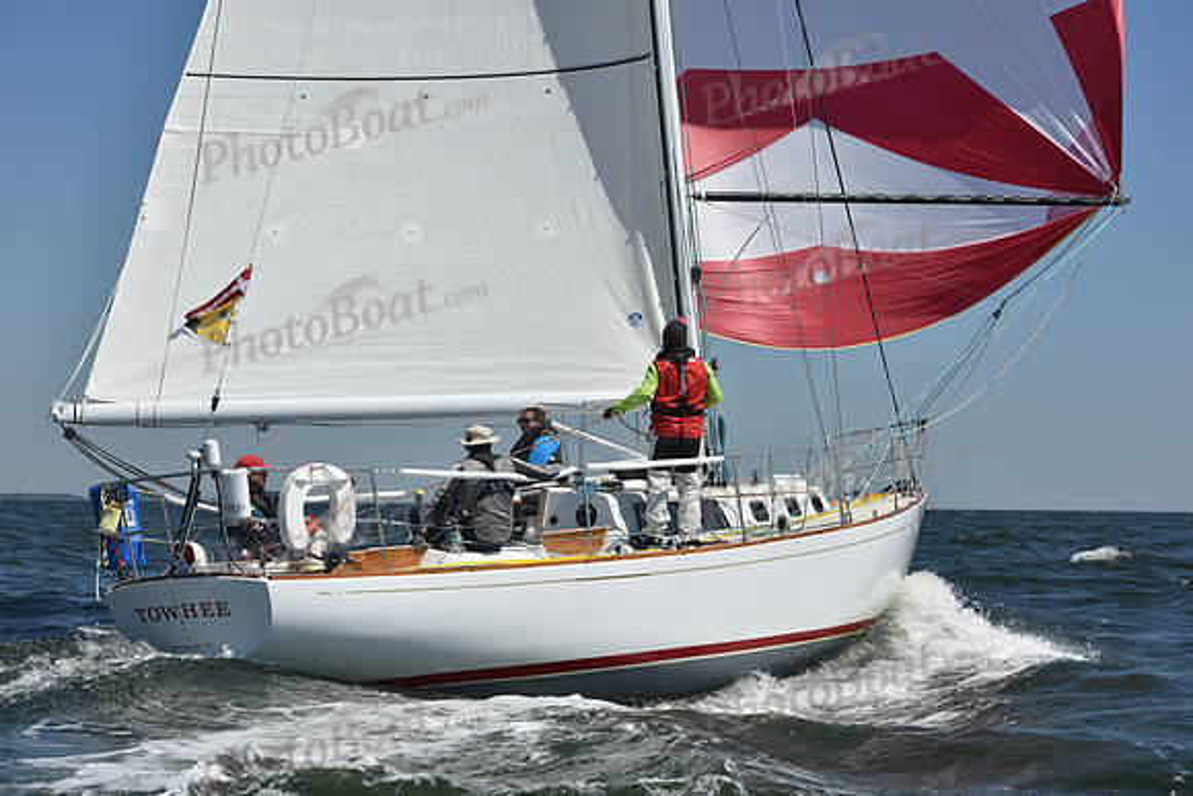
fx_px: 2320
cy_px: 398
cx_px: 596
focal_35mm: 70
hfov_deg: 28.8
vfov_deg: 19.5
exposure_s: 1/1250
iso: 250
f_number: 10
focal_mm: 70
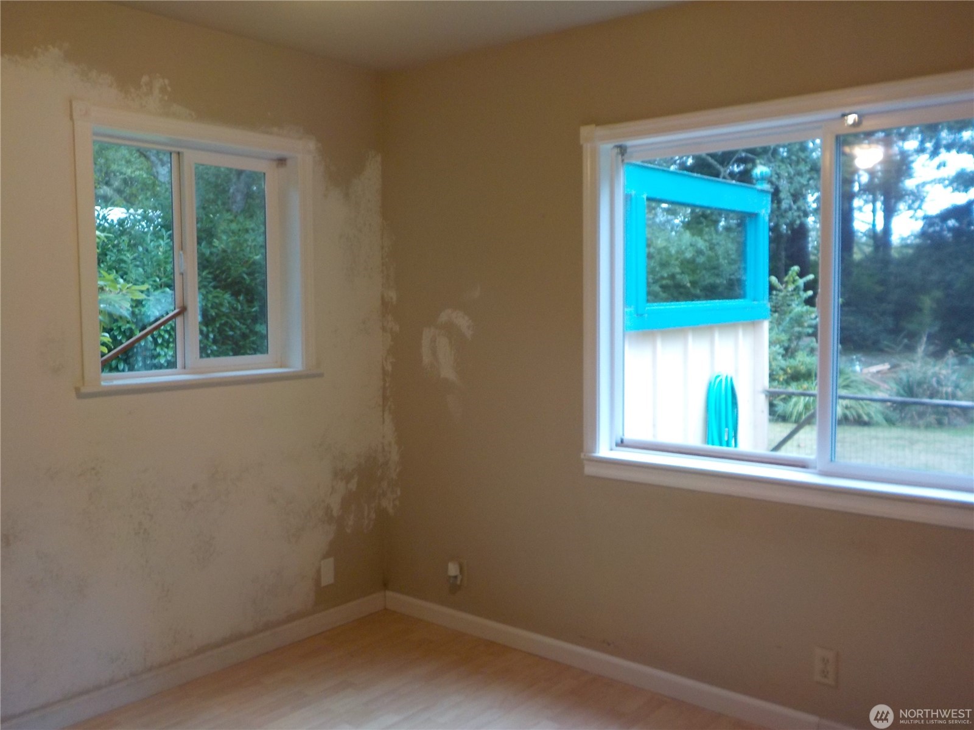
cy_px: 365
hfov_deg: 60.0
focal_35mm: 30
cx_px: 487
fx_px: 844
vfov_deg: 46.8
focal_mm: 4.1
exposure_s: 1/30
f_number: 3.3
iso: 180
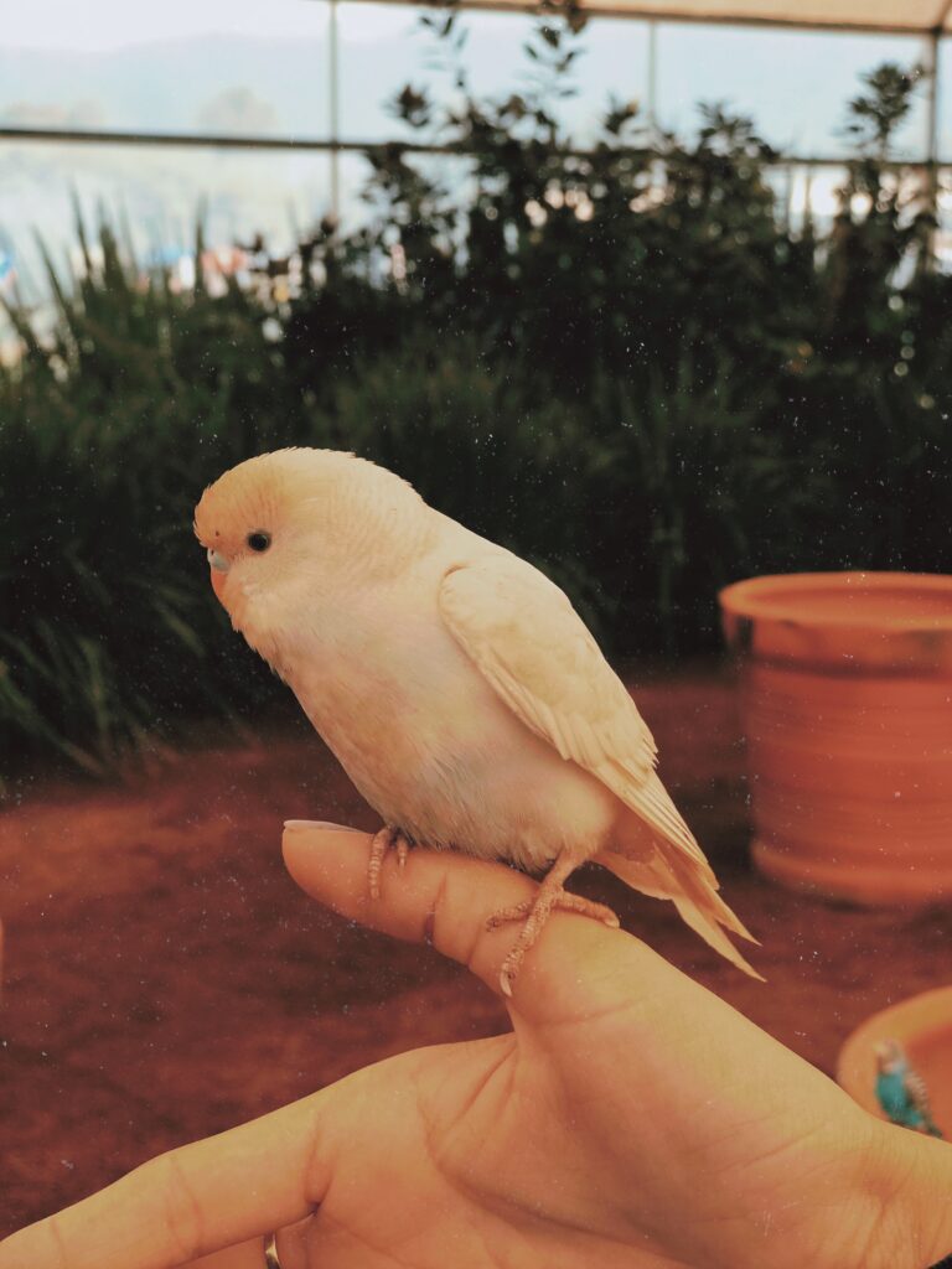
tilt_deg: -9.8
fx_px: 2090
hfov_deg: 25.7
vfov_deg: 33.8
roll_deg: -0.7
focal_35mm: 57
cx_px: 476
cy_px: 634
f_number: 2.8
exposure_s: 1/120
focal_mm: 6.6
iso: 20
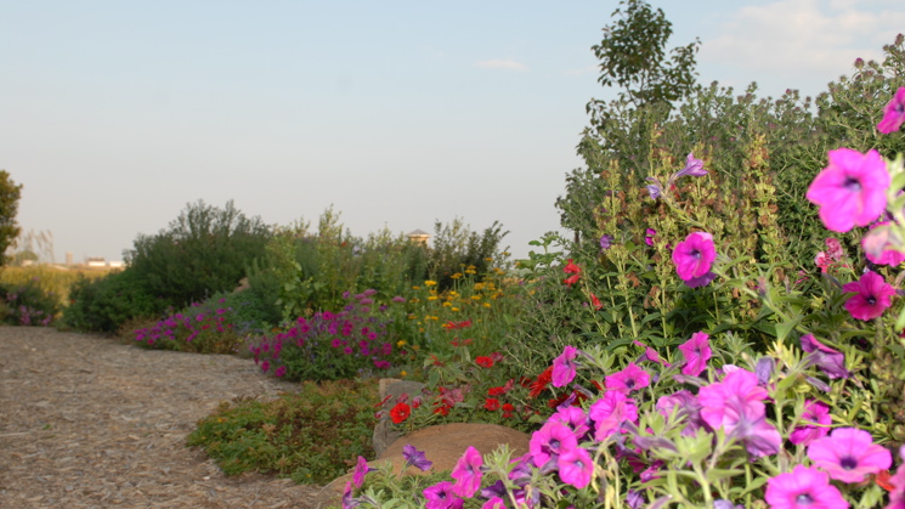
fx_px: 912
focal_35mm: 38
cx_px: 452
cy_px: 272
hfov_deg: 52.8
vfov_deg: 31.2
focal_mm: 24
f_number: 5.6
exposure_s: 1/125
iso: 100
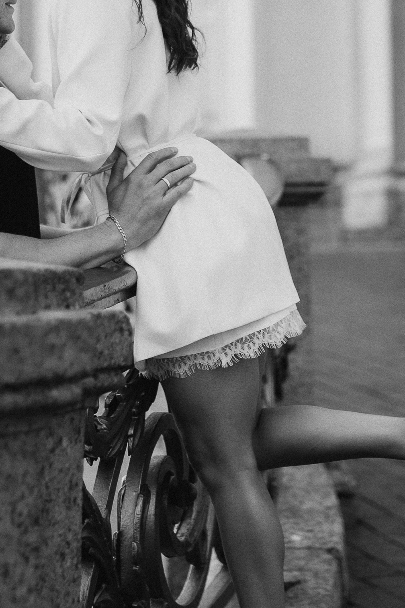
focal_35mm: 132
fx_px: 2228
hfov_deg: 10.4
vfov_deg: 15.3
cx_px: 102
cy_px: 10
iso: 100
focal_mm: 35
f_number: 1.2
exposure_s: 1/250
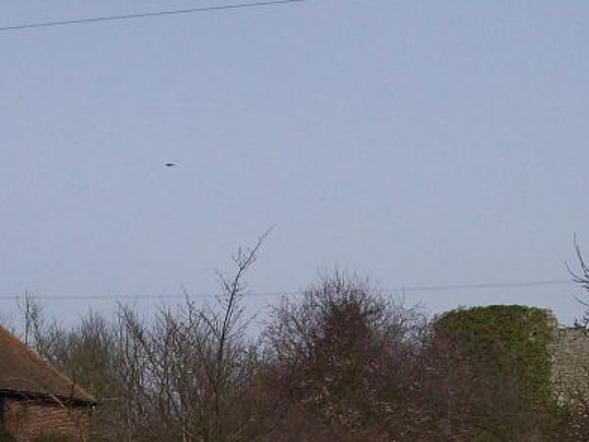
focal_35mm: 94
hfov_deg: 20.7
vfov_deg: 15.0
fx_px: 1599
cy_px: 568
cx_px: 135
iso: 80
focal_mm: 6
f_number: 4.8
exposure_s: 1/1401
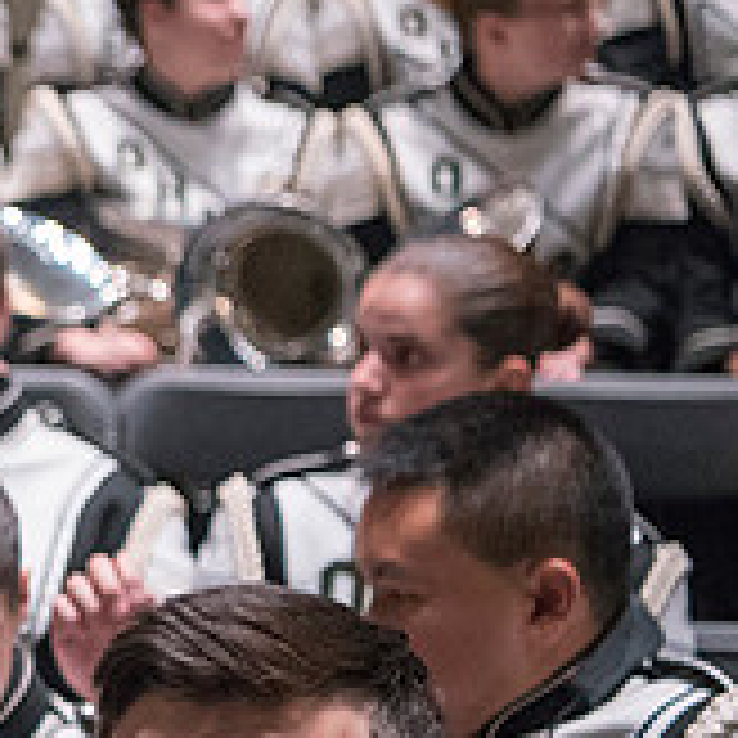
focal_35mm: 150
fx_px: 3618
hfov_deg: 11.0
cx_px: -486
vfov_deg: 11.6
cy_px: 529
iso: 4000
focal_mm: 50
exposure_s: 1/400
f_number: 2.8
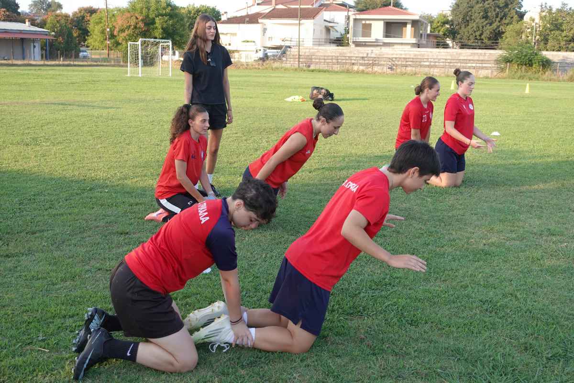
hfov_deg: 44.5
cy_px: 192
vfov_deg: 30.5
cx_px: 287
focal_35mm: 44
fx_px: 702
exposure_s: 1/250
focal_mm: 16.5
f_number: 2.8
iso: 125
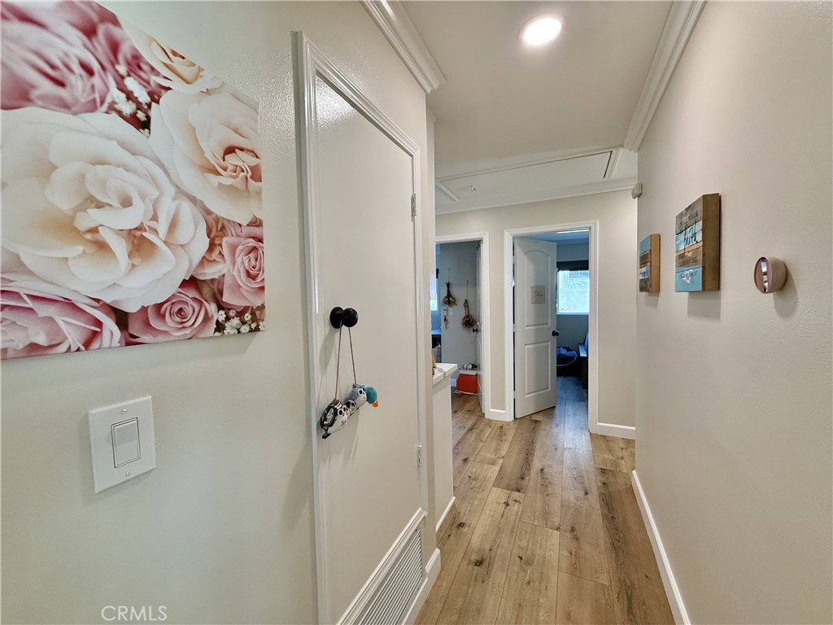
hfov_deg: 102.1
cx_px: 416
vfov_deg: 85.7
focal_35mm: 14
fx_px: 337
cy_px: 312
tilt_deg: -2.4
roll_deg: +1.2
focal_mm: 2.22
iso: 250
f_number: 2.2
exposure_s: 1/120
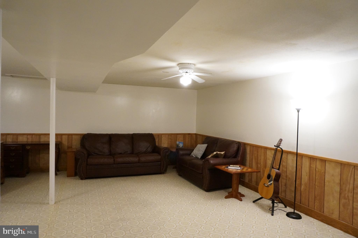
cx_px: 179
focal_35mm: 24
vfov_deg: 53.0
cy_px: 119
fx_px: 238
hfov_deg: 73.8
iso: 3200
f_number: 8
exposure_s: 1/25
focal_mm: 16
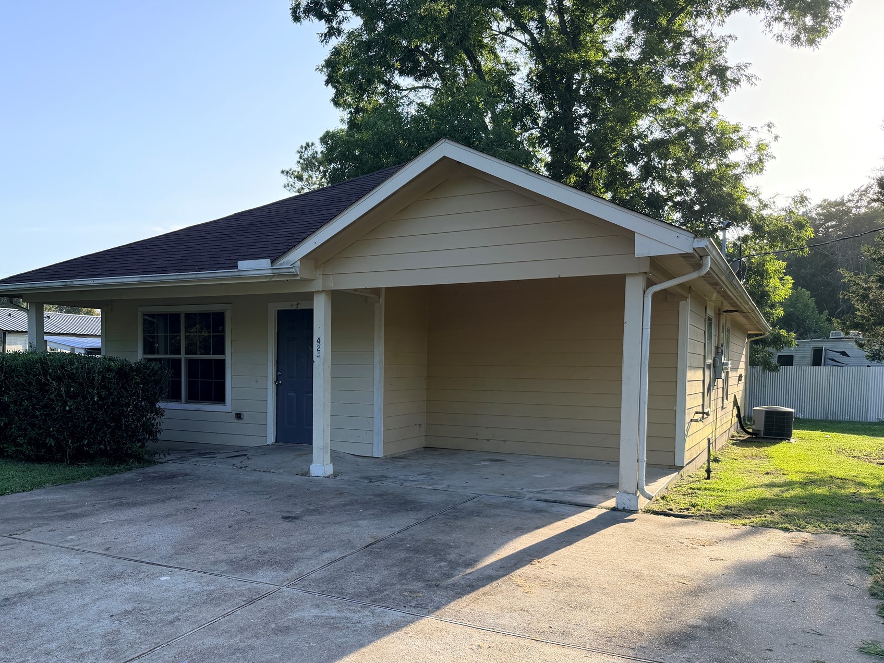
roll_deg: -0.7
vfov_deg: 47.9
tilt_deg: -4.0
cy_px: 397
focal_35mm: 29
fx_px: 741
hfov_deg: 61.1
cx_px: 352
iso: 100
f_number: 1.78
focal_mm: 6.76
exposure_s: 1/1618
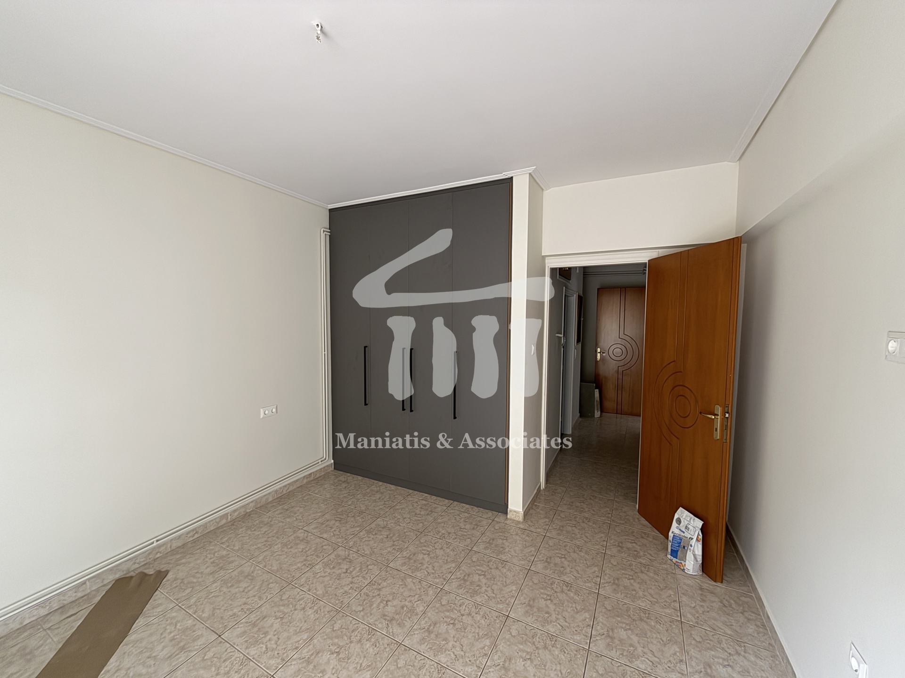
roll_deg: -0.7
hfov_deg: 102.1
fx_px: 366
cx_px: 452
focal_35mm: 14
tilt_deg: -4.1
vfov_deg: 85.7
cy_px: 339
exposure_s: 1/40
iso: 250
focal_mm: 2.22
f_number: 2.2
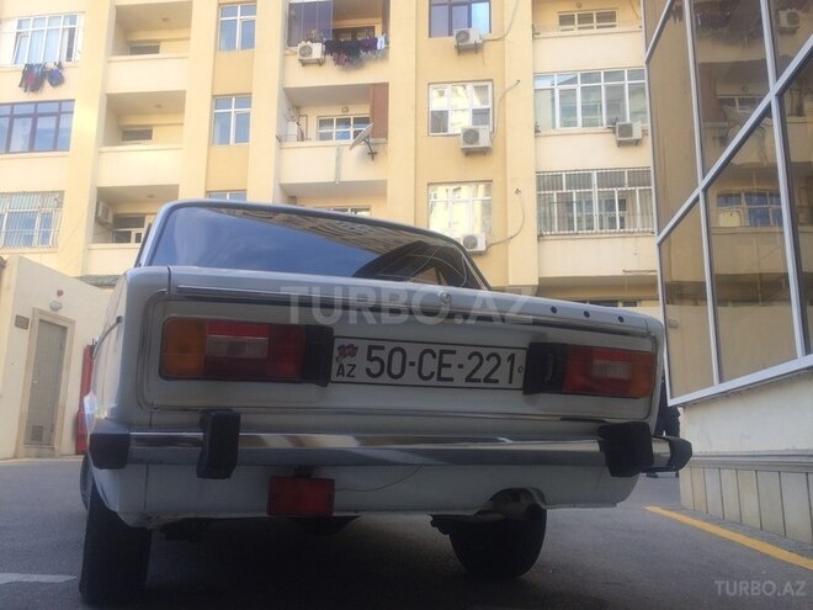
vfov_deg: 48.2
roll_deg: +1.0
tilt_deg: +12.2
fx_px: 681
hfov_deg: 61.7
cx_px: 406
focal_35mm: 29
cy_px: 305
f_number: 2.2
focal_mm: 4.15
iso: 32
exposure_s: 1/201
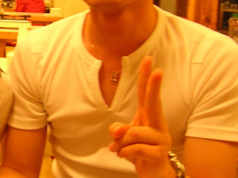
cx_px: 22
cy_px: 45
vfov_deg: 19.5
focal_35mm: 75
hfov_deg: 25.2
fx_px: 516
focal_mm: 4.7
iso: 100
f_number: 2.6
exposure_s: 1/6.1
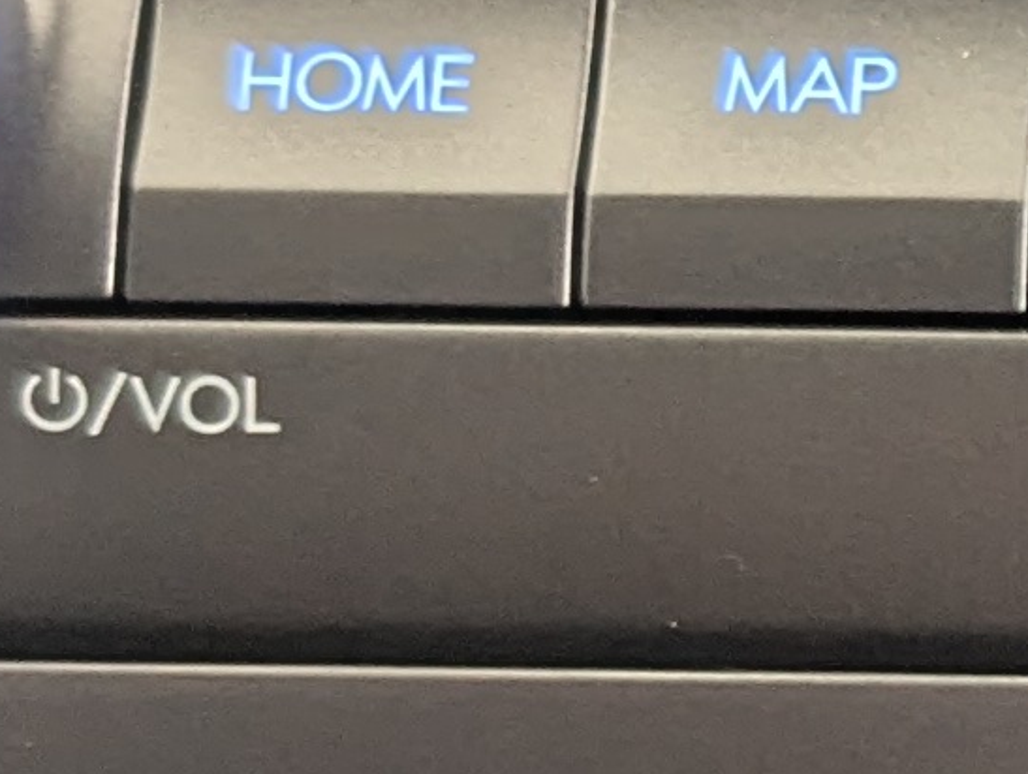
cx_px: 2274
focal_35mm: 179
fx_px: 5324
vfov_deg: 8.2
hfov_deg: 10.0
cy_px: 1037
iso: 202
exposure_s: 1/50
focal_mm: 6.81
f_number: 1.85
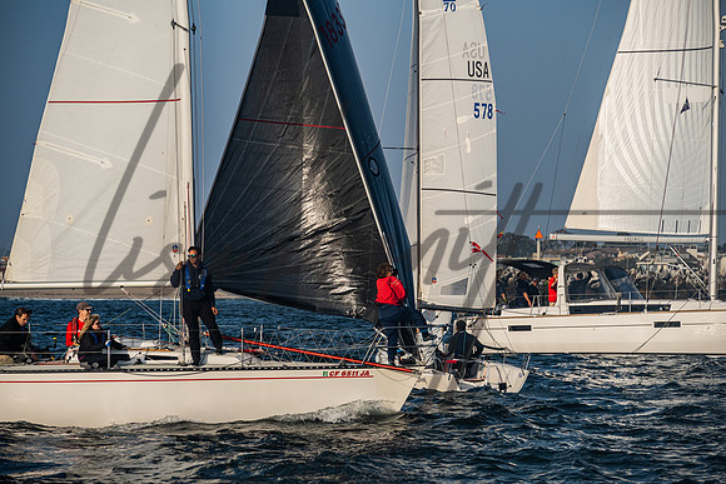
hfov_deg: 11.4
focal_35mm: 180
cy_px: 242
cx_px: 363
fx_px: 3631
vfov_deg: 7.6
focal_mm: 180
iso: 400
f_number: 8
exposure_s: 1/1000
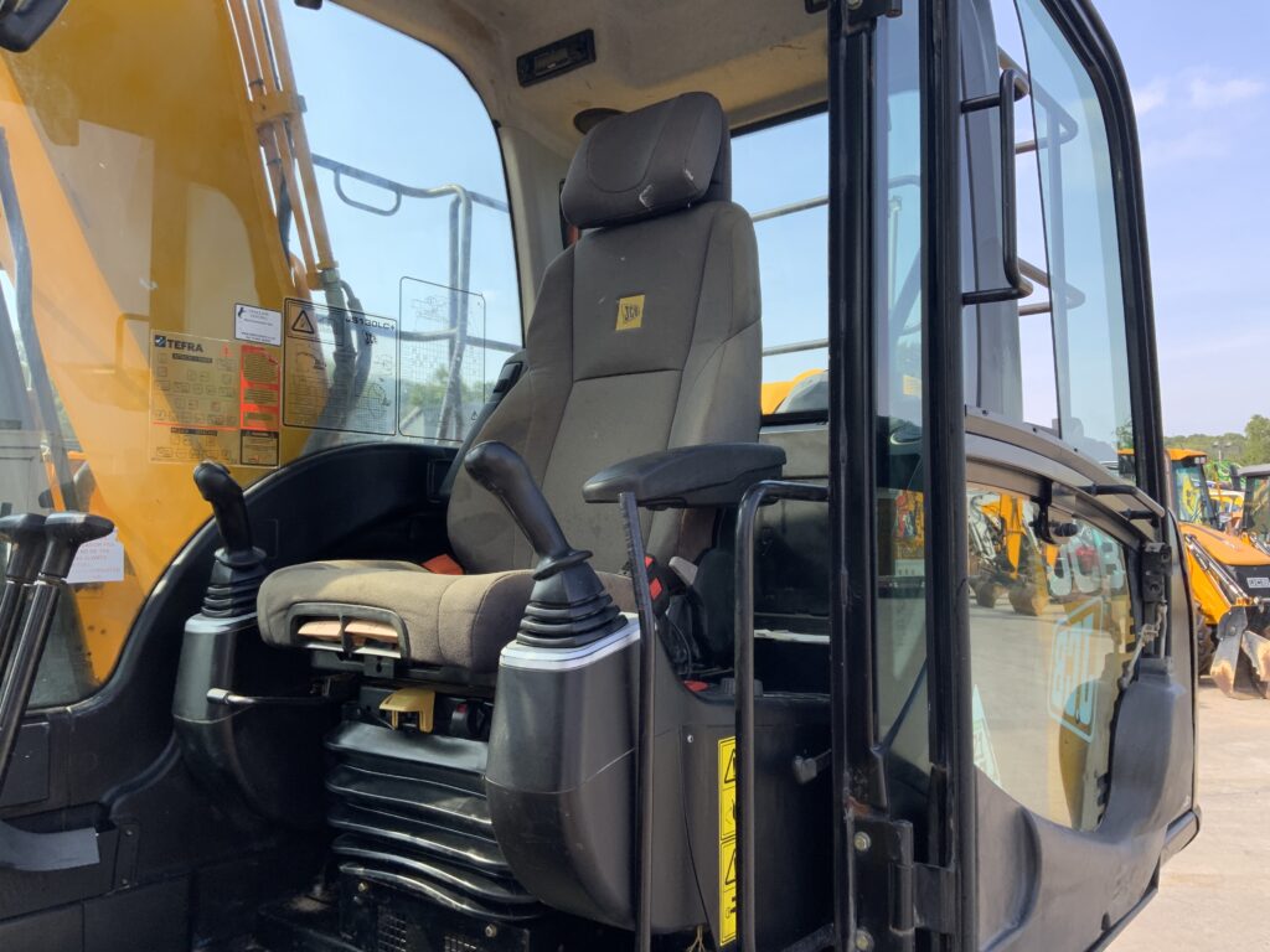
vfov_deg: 48.2
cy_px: 476
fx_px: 1064
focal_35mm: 29
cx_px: 635
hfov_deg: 61.7
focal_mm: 3
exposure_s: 1/386
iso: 16
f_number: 1.8
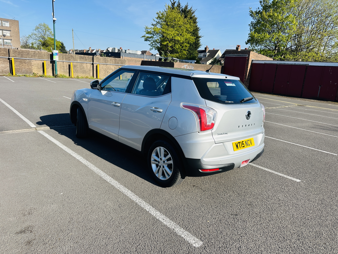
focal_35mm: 24
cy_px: 127
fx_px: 234
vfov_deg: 56.8
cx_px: 169
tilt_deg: -11.4
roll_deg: -1.6
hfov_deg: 71.6
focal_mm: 6.86
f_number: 1.78
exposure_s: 1/2591
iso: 80
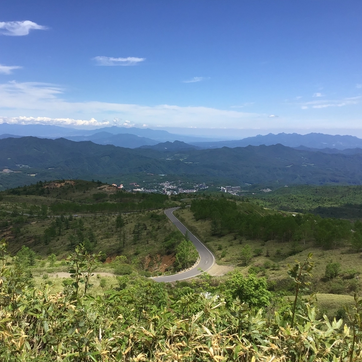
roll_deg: -0.3
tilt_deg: -7.8
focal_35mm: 37
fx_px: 438
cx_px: 165
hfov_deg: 44.9
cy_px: 182
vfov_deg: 44.9
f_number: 2.4
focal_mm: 3.3
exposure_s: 1/1567
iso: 25
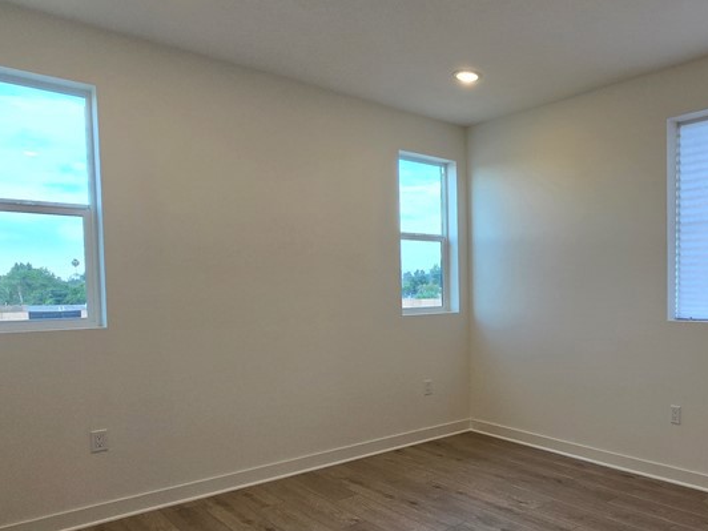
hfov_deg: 62.9
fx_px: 511
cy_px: 309
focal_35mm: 25
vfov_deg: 54.6
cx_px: 575
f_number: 2.2
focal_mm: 2.2
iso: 64
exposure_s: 1/120
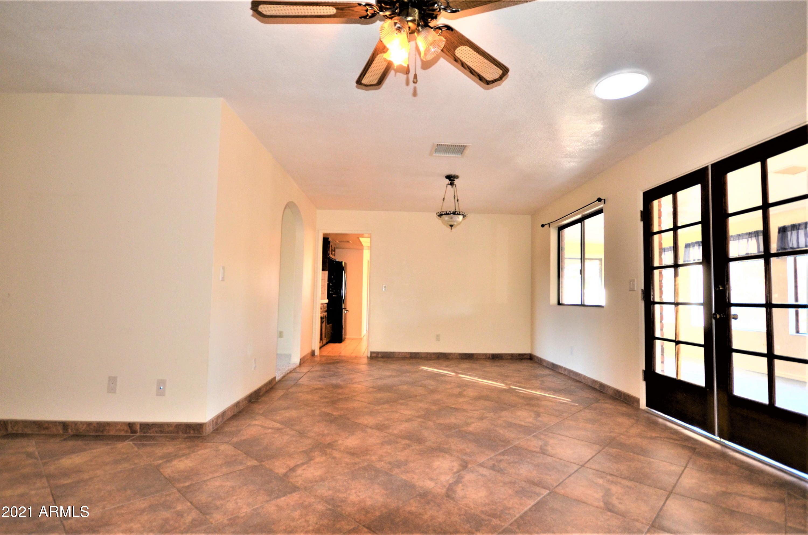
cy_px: 268
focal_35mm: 15
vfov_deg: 77.1
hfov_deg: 100.5
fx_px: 336
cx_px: 404
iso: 500
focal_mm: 10
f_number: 4
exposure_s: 1/60
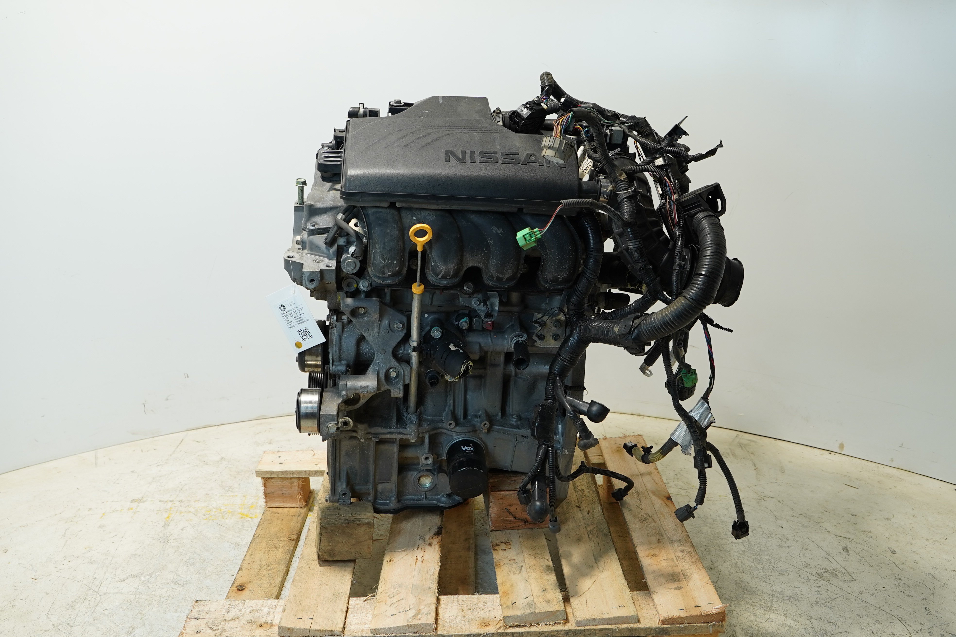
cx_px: 478
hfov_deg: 61.9
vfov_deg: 43.6
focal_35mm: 30
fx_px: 797
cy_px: 318
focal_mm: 20
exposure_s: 1/160
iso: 320
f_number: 4
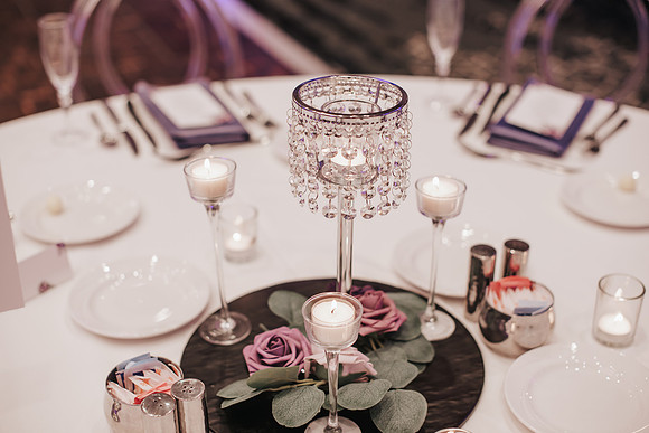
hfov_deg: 39.6
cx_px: 324
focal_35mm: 50
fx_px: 902
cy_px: 216
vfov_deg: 27.0
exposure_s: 1/60
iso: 200
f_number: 2.5
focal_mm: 50
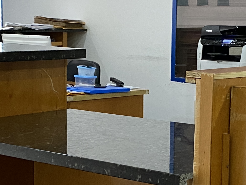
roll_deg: -0.7
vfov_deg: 14.0
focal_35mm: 105
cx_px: 145
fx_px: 746
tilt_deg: -10.4
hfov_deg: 18.7
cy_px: 147
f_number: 1.8
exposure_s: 1/60
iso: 250
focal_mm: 4.25
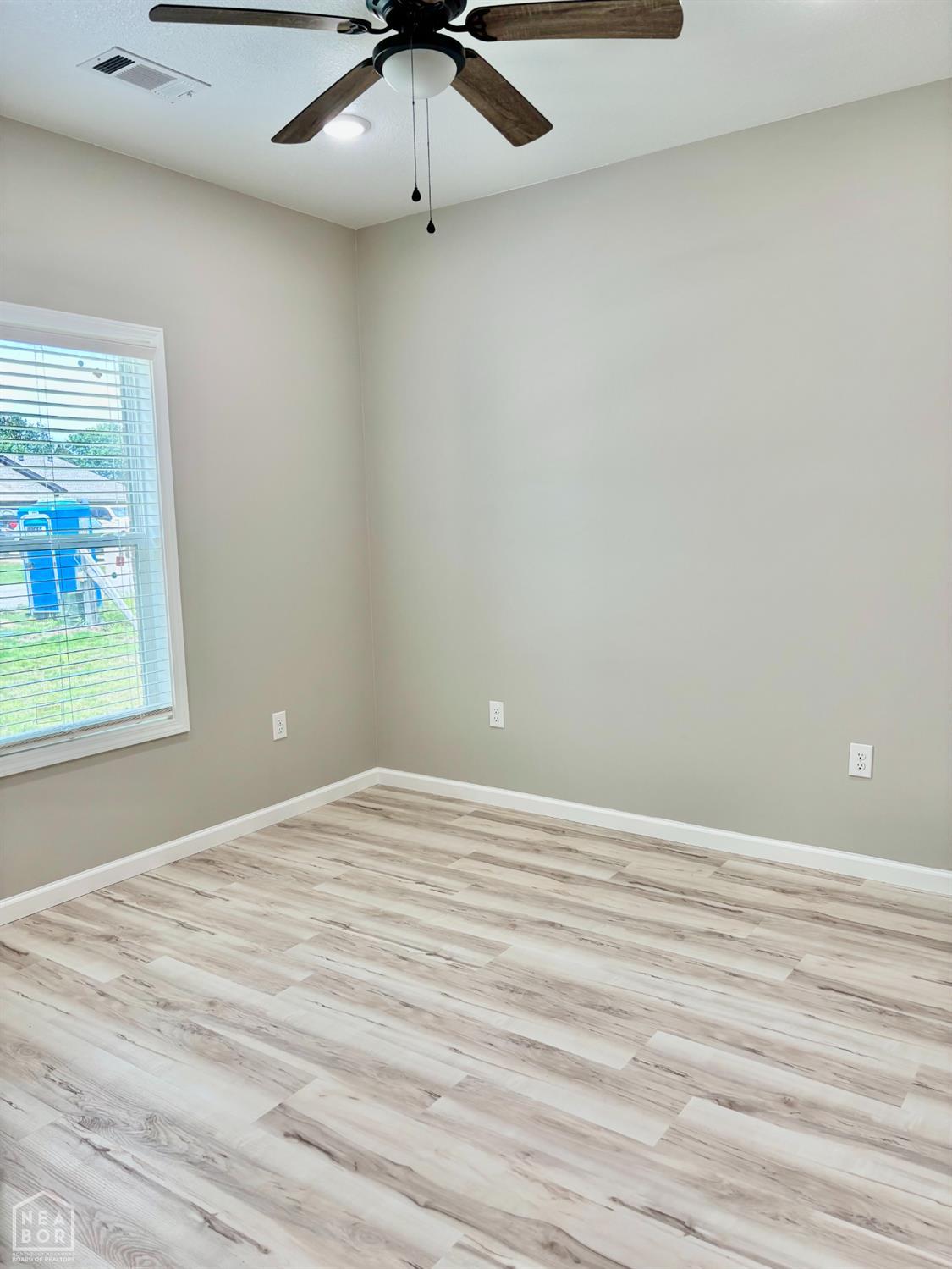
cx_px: 476
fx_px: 953
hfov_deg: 53.1
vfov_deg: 67.3
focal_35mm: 26
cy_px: 634
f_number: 1.6
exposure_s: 1/143
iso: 64
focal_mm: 5.96
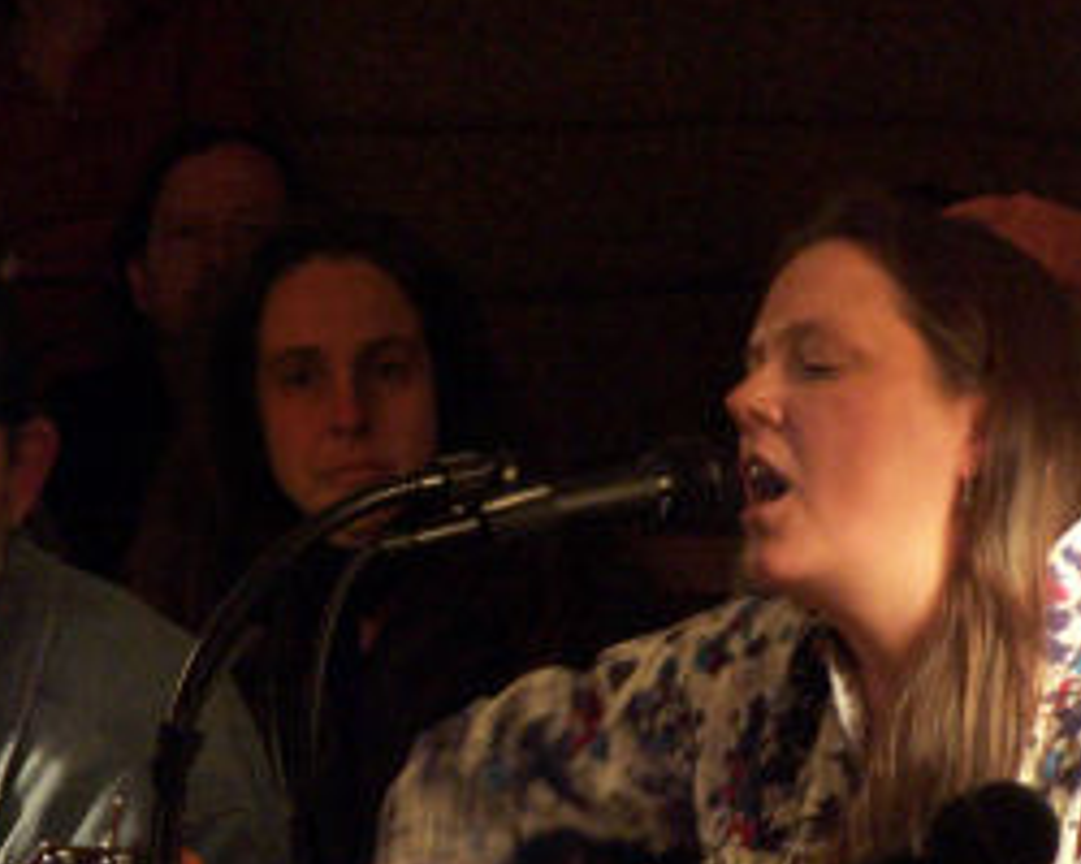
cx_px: 290
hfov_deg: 6.5
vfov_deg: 5.2
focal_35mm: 297
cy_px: 644
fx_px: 9502
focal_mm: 28
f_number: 3.2
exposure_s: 1/8
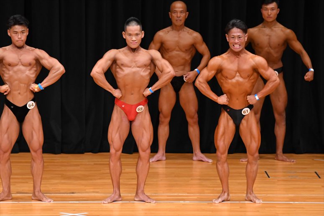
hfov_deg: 7.2
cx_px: 162
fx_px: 2564
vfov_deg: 4.8
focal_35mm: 285
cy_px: 108
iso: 4000
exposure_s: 1/400
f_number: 5.6
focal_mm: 190
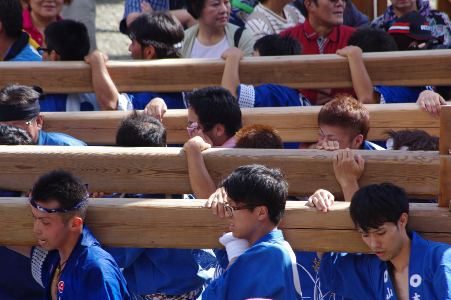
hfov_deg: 4.6
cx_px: 226
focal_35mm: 450
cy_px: 150
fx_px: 5631
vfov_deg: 3.0
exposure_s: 1/320
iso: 400
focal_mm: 300
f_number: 9
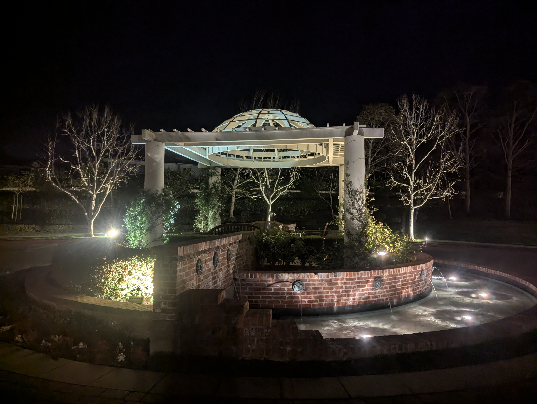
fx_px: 373
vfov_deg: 56.9
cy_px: 202
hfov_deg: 71.5
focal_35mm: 24
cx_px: 268
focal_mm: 6.81
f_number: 1.85
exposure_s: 1/40
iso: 830
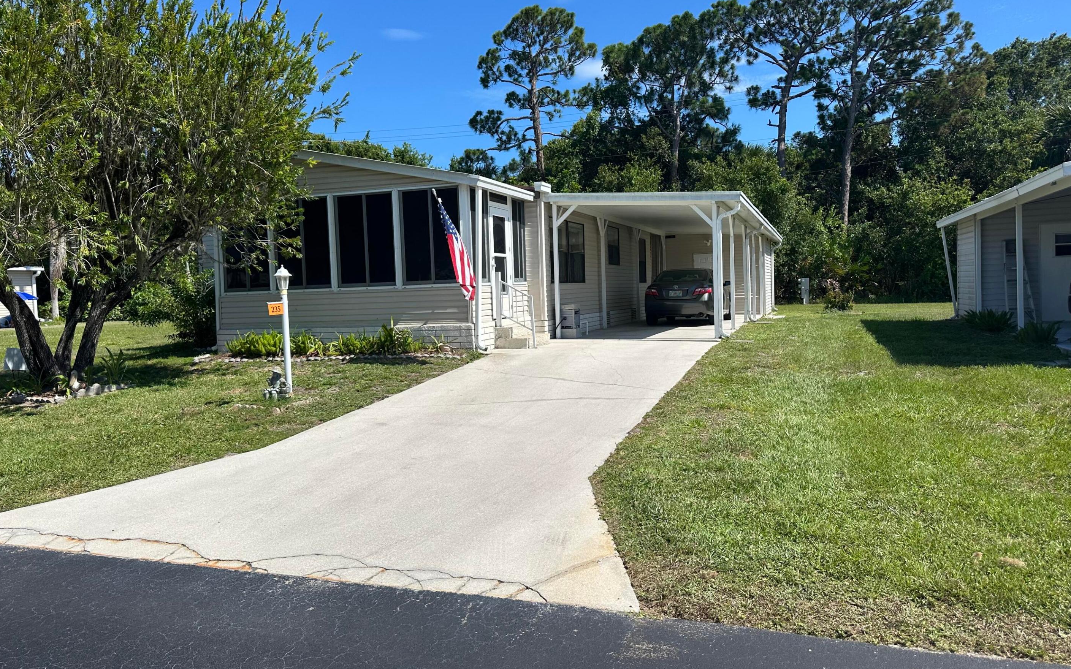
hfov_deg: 70.4
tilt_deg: -0.9
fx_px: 759
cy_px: 316
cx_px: 532
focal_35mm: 26
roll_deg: +1.6
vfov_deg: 47.6
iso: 80
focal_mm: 6.86
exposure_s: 1/5848
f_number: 1.78
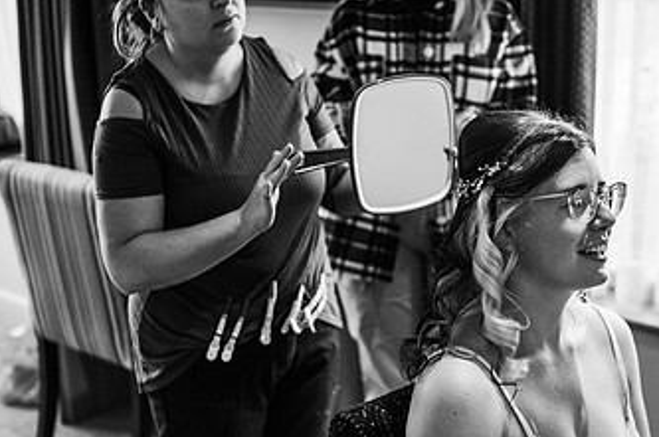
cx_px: 447
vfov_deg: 22.1
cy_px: 285
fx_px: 1115
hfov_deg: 32.6
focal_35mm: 61
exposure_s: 1/400
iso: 400
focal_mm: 35
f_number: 1.8
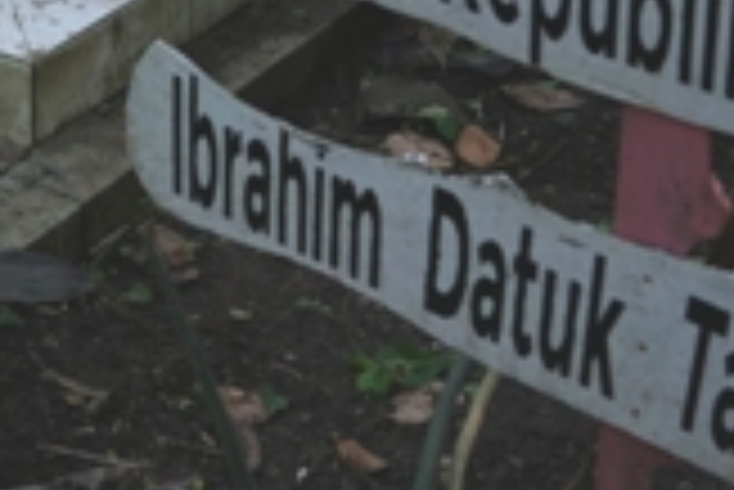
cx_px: 18
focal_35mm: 94
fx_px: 1918
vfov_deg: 14.1
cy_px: -101
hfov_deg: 21.0
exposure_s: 1/500
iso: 640
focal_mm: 24
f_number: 4
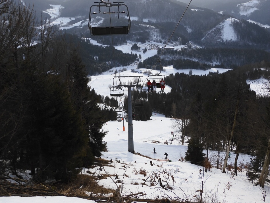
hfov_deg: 52.6
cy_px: 102
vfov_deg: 40.7
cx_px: 135
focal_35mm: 35
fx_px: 273
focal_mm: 6.2
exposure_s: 1/640
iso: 100
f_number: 4
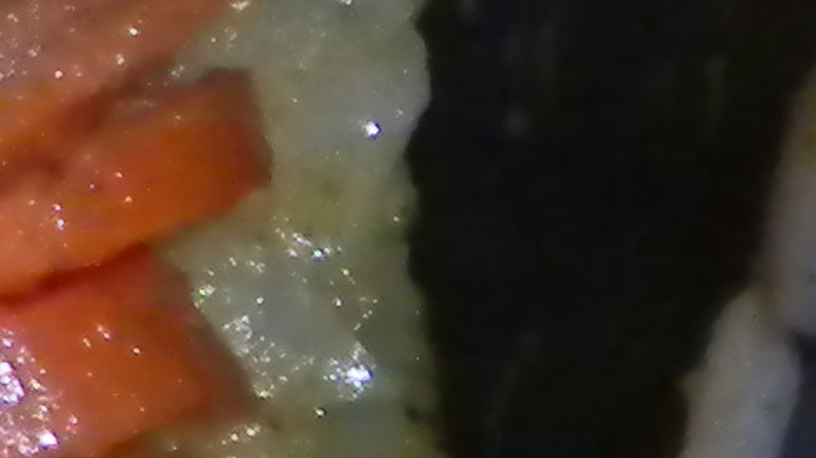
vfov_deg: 3.4
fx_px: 7506
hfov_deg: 5.7
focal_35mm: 347
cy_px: -739
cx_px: -1891
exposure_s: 1/30
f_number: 3.5
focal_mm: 7.4
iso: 400
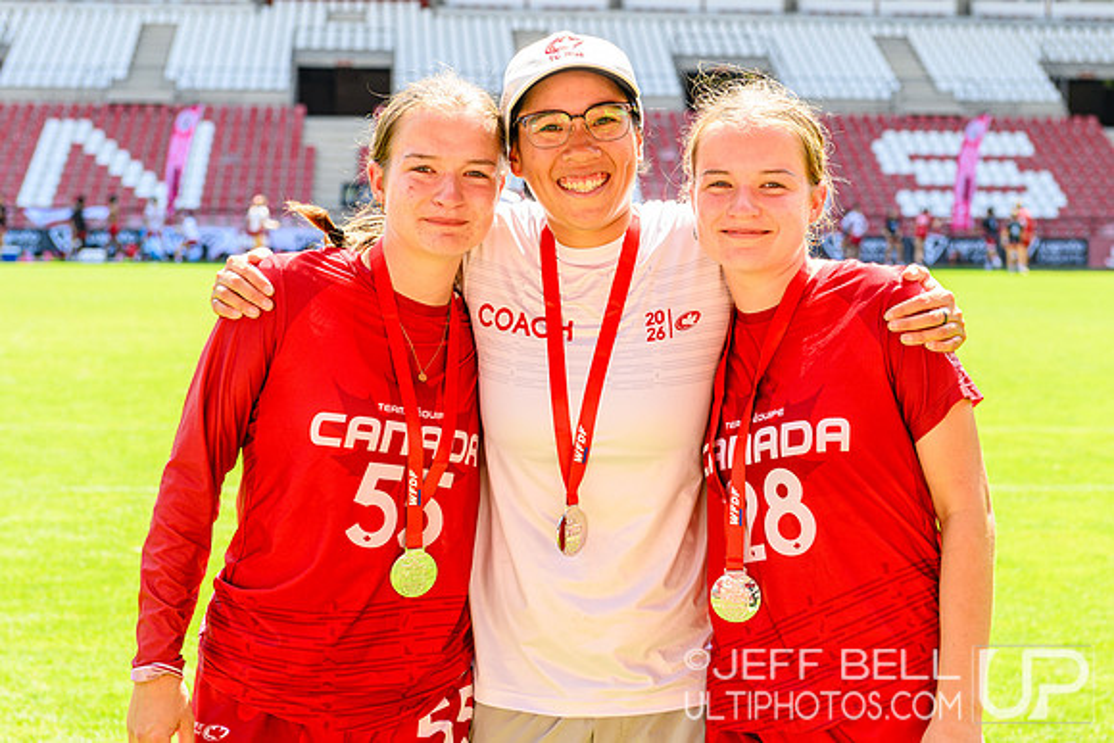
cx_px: 621
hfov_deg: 25.5
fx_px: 2460
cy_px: 370
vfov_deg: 17.2
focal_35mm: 79
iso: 160
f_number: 5.6
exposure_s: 1/200
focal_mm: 70
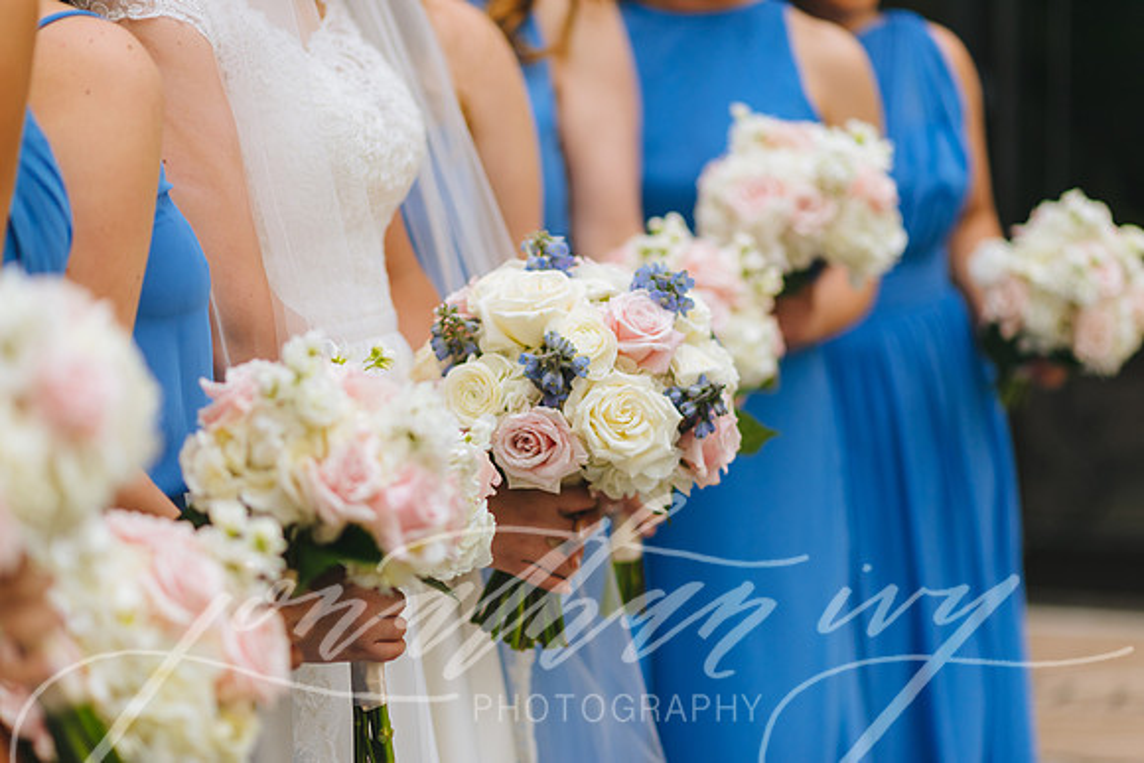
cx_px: 572
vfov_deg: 16.1
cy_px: 382
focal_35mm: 85
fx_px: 2702
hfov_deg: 23.9
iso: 400
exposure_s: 1/3200
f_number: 2
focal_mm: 85
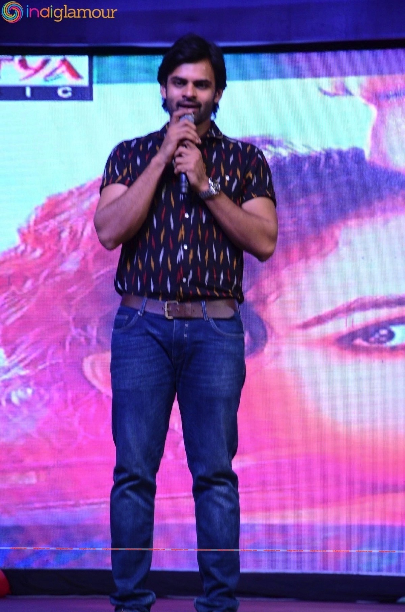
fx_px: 2669
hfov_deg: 8.7
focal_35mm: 158
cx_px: 202
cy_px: 306
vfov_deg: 13.1
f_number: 5.6
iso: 2500
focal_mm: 105
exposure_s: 1/125
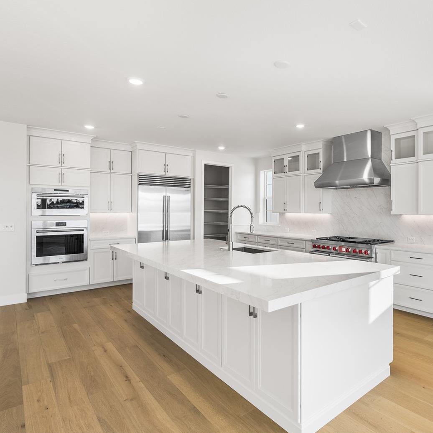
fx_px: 306
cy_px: 214
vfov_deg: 70.5
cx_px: 288
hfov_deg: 68.6
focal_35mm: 22
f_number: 8
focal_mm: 16.5
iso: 160
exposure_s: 1/15
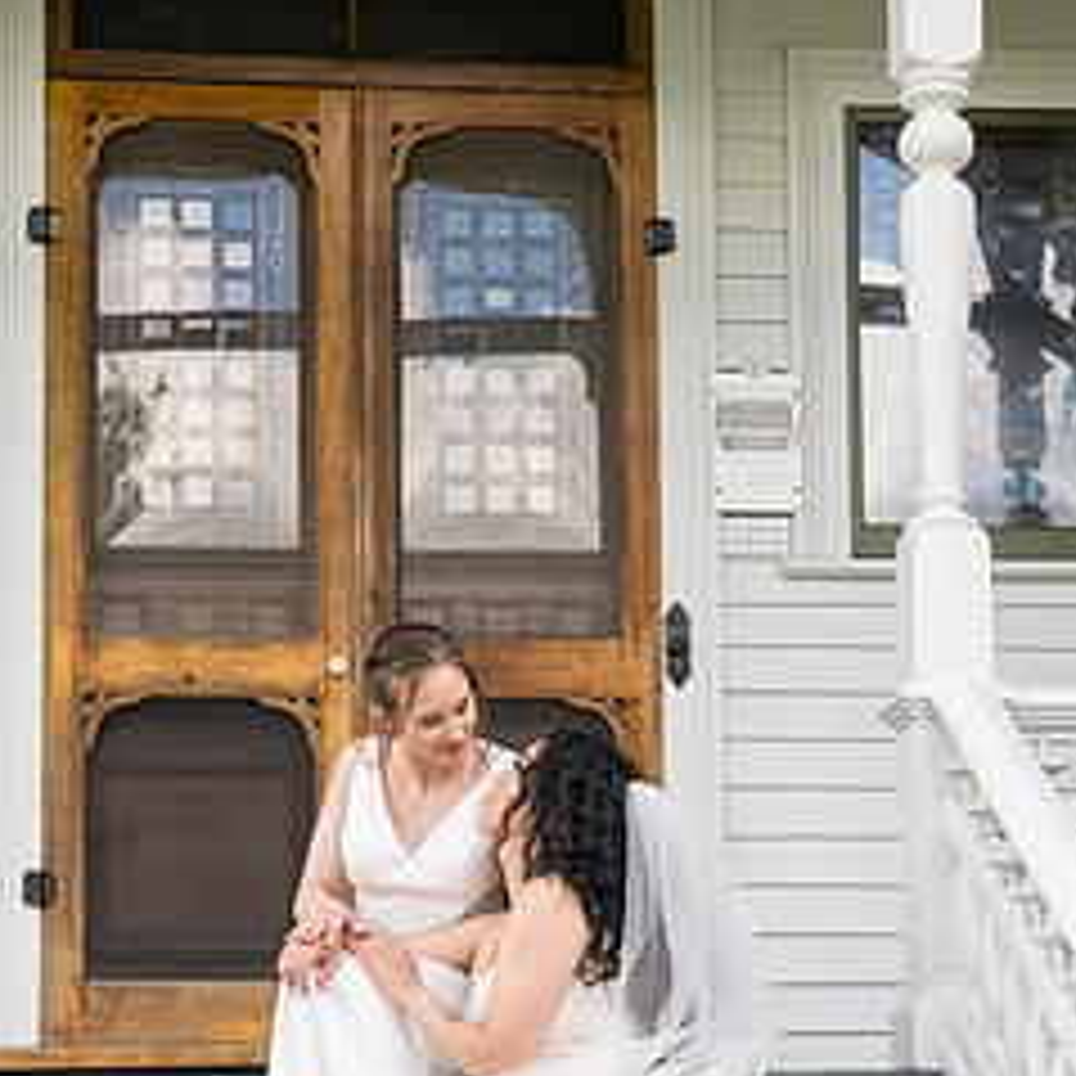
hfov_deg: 17.6
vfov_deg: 17.5
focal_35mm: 99
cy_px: 810
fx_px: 3482
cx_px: 491
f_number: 7.1
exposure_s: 1/320
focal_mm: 62
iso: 1000
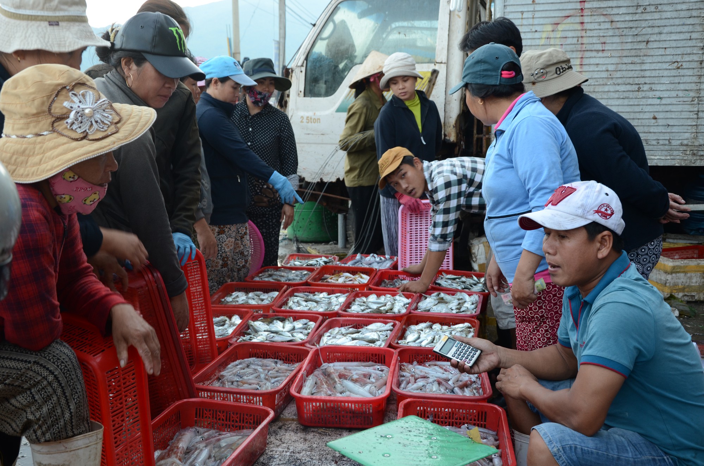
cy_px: 233
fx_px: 820
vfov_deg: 31.8
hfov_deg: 46.5
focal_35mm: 42
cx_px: 352
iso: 400
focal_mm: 28
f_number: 5.6
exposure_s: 1/60
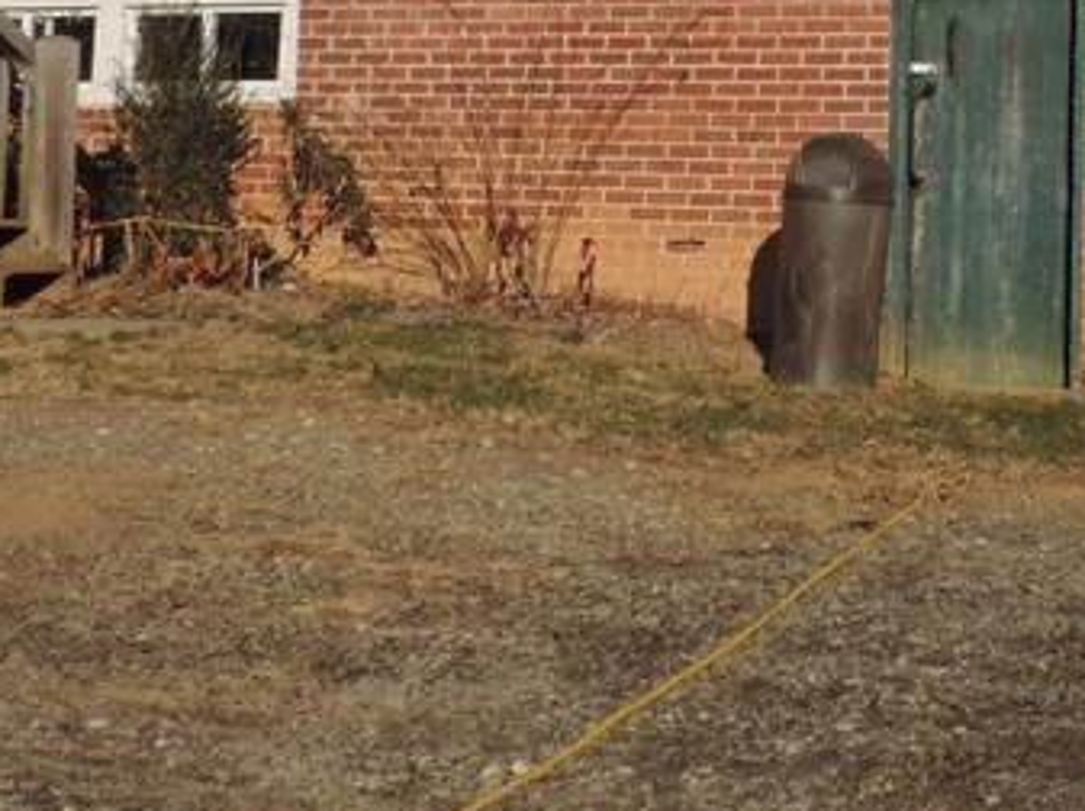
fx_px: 2286
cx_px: 863
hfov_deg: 26.2
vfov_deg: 19.5
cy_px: -16
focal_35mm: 73
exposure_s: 1/2000
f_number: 3.3
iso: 110
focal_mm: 4.3
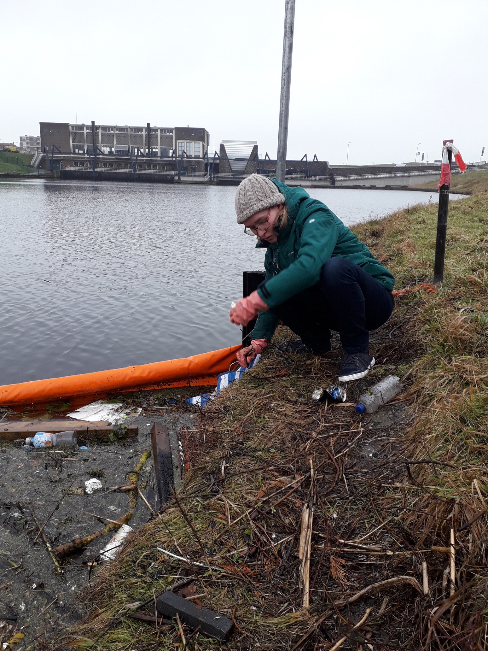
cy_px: 326
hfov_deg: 51.4
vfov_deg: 65.3
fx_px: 508
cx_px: 244
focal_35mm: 27
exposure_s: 1/104
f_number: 1.9
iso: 40
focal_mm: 3.6
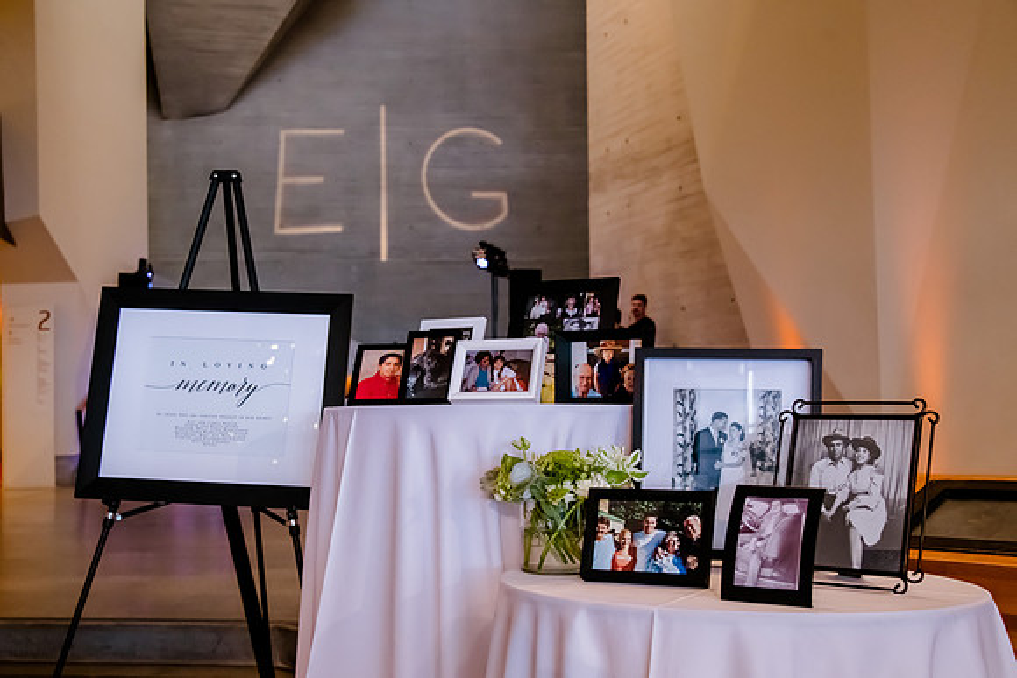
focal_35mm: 45
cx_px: 427
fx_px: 1281
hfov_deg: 43.2
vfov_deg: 29.7
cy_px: 372
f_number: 5
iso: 2500
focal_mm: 38
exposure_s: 1/200
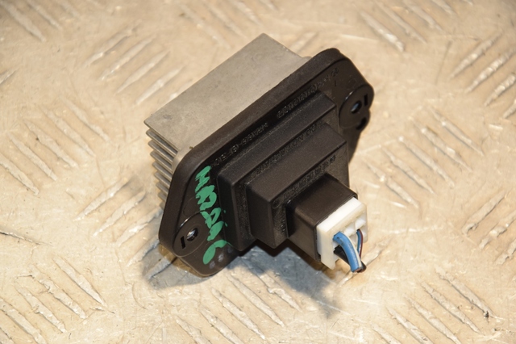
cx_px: 258
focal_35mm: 158
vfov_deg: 8.7
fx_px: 2256
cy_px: 172
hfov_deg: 13.0
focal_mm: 105
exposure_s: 1/200
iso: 800
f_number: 6.3
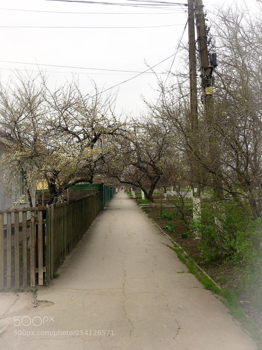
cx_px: 131
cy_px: 175
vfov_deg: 61.7
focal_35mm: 29
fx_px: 293
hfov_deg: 48.2
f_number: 2.2
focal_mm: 4.15
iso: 25
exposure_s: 1/793
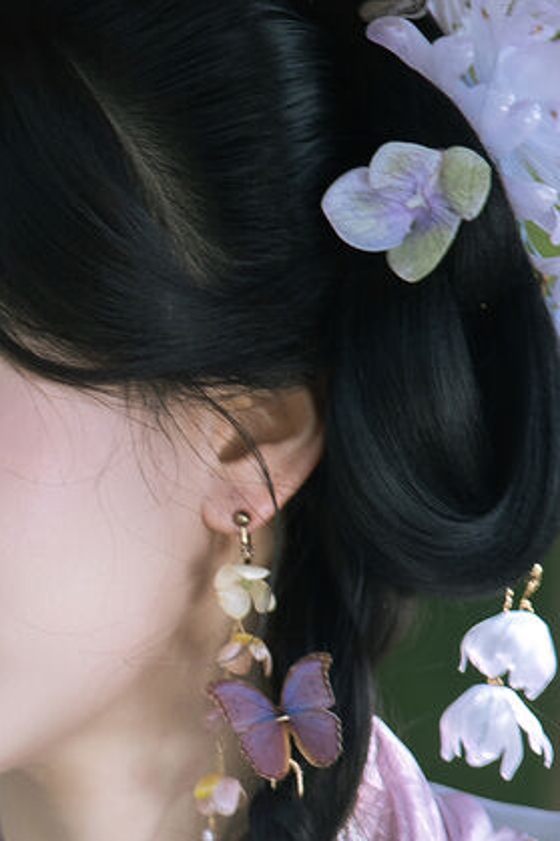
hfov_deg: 1.8
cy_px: 1034
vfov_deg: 2.7
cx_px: -323
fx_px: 18050
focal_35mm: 773
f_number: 2.8
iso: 100
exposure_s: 1/800
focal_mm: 180
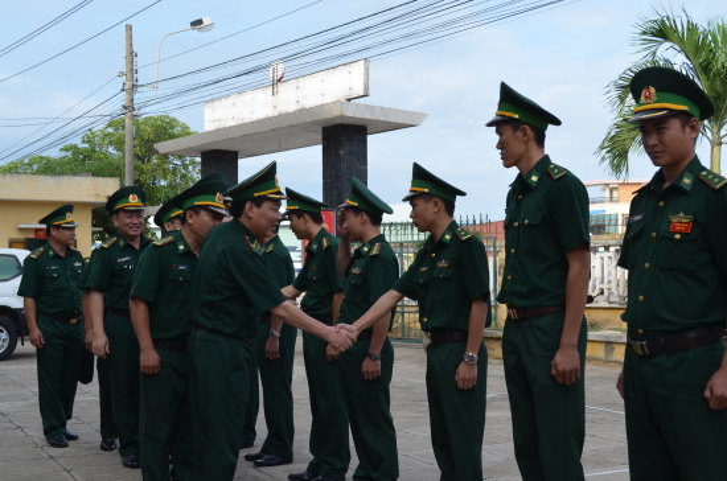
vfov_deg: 26.4
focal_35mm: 51
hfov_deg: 39.0
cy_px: 240
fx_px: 1028
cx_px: 364
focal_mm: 34
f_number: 8
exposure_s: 1/250
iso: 200
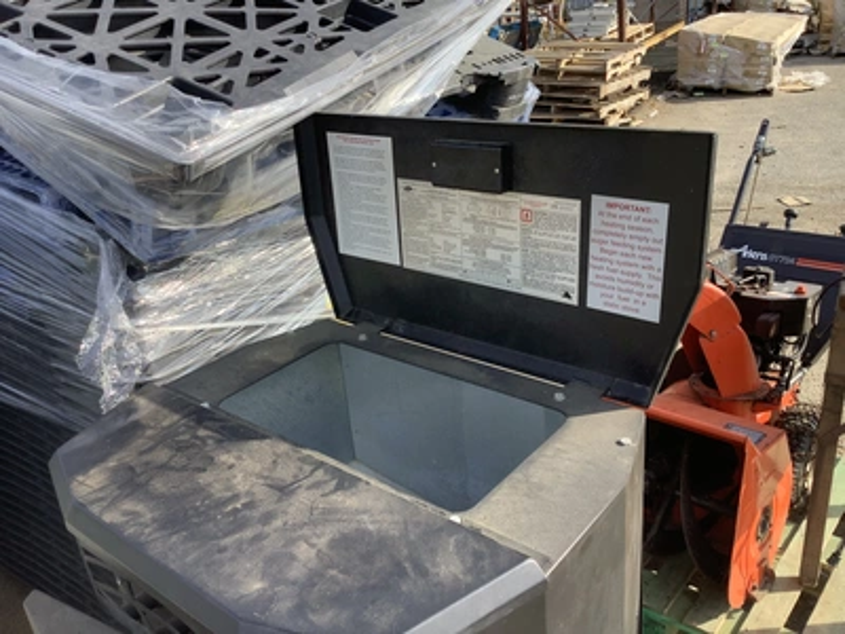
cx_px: 422
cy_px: 317
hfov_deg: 58.4
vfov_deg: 45.4
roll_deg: +2.7
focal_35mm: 31
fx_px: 757
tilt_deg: -23.5
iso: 25
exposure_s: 1/411
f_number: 2.4
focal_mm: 3.3
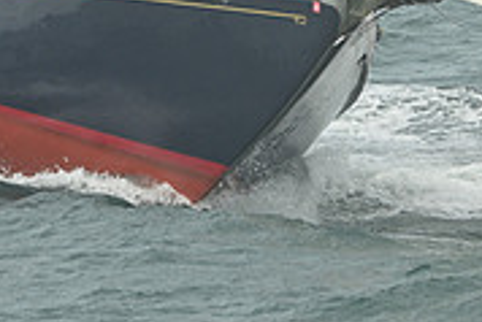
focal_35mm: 320
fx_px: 4288
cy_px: -77
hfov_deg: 6.4
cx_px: 303
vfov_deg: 4.3
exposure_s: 1/1250
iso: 320
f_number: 11
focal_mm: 98
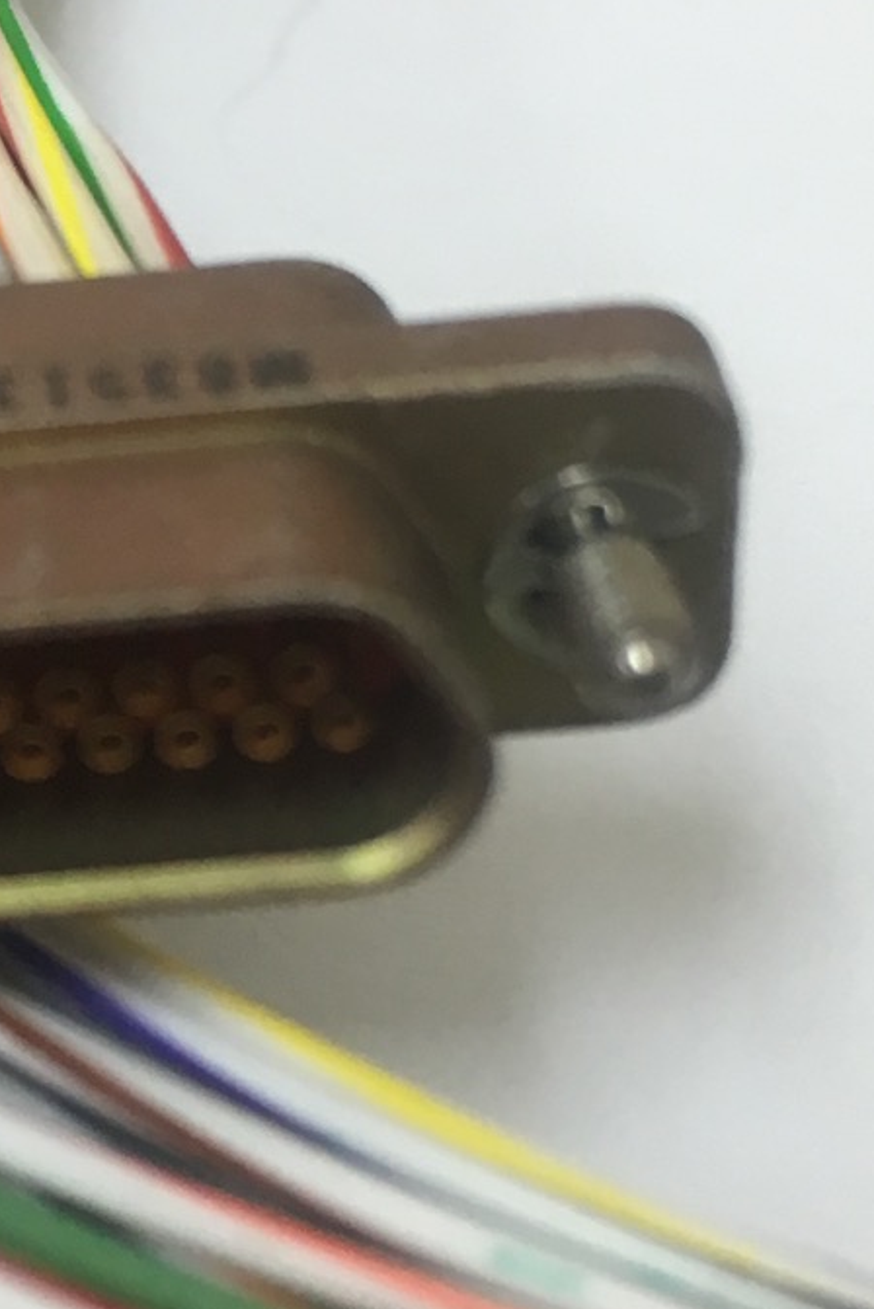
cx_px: -142
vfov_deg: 22.0
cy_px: 886
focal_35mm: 92
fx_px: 3347
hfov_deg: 14.5
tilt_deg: -42.7
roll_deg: +0.5
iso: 32
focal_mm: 4.15
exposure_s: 1/30
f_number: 2.2
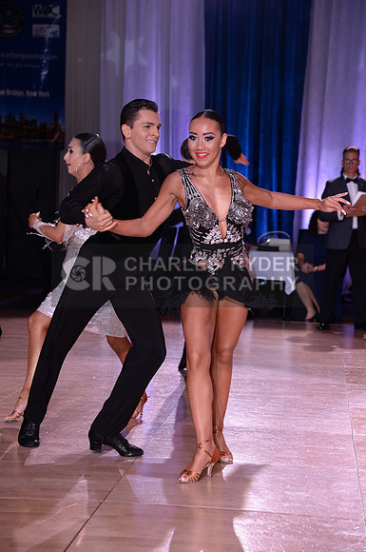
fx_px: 1407
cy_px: 276
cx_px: 183
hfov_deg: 14.8
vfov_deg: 22.2
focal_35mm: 92
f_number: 5.6
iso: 2000
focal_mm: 92
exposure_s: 1/250
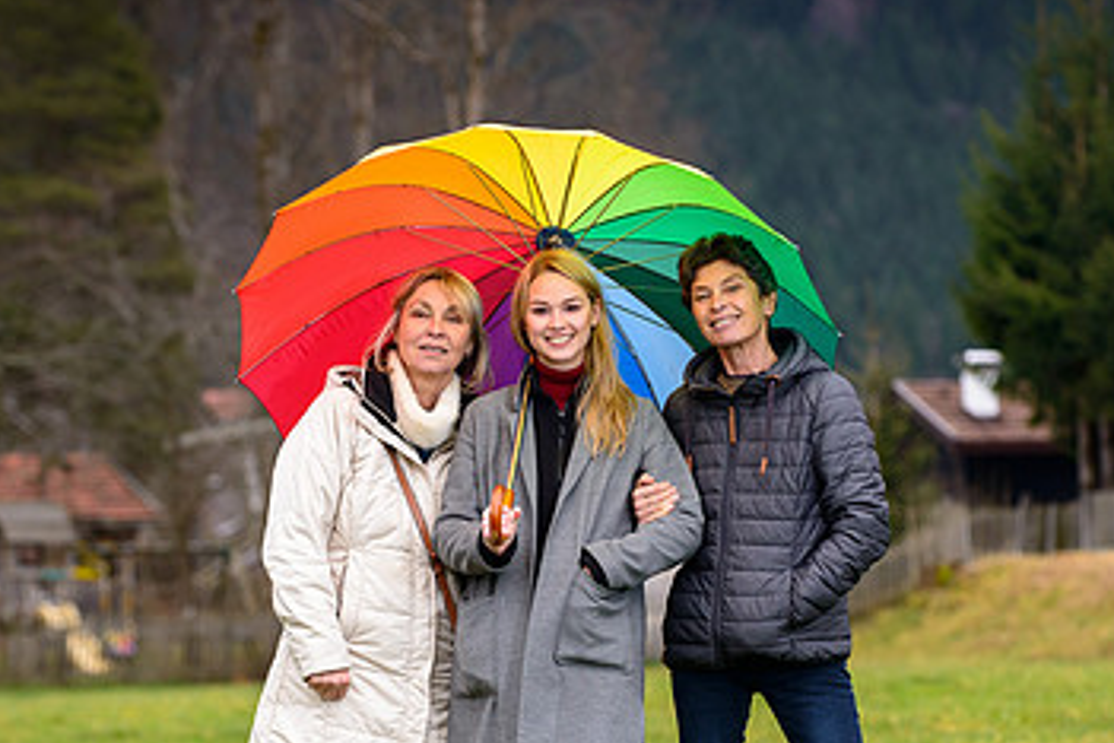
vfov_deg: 5.4
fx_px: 7921
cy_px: 570
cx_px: 581
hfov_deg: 8.0
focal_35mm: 256
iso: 800
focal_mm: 155
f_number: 5
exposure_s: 1/250
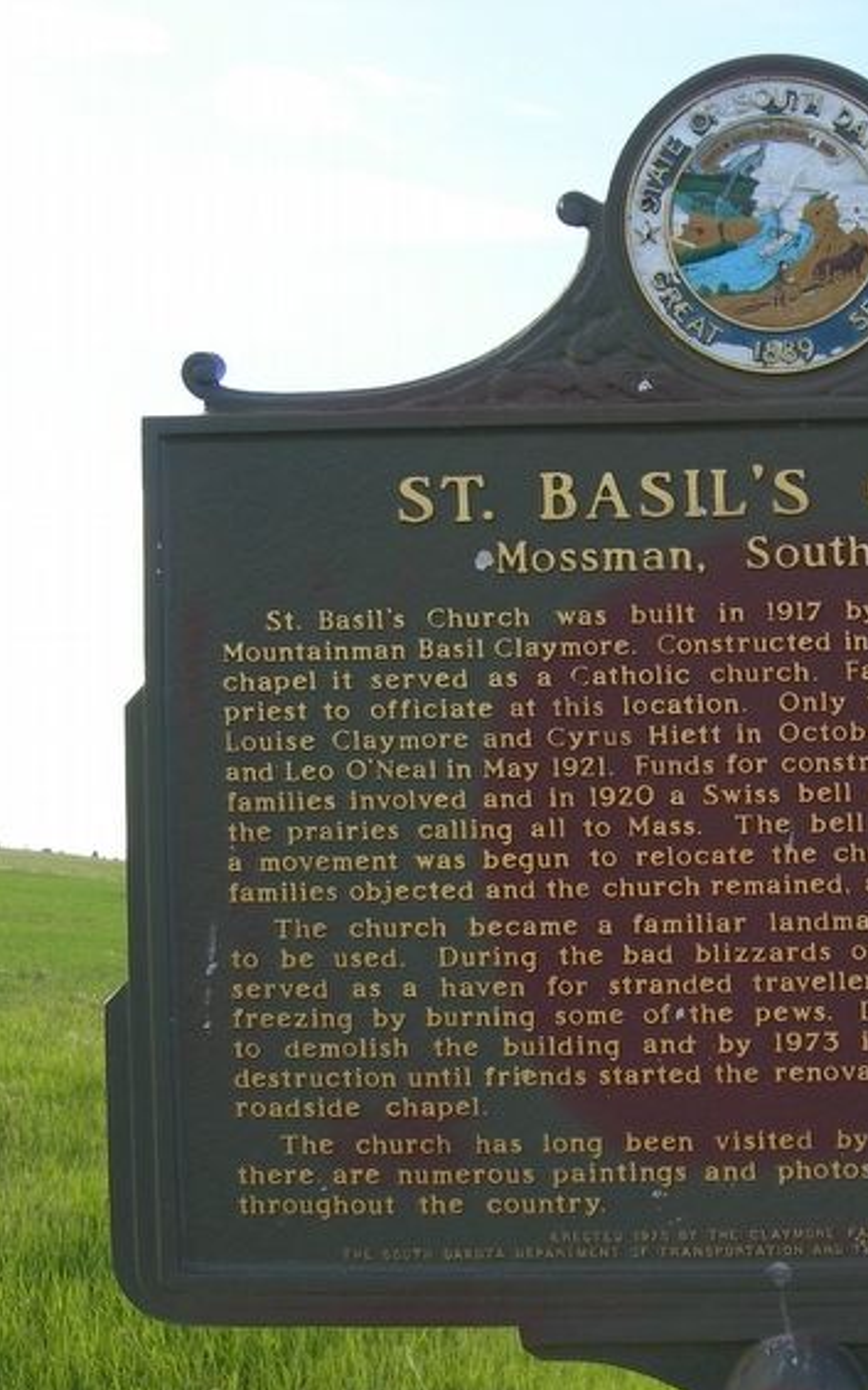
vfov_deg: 35.7
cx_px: 740
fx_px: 2158
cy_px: 736
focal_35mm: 57
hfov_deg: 22.3
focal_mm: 7.8
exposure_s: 1/320
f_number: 2.8
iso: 50
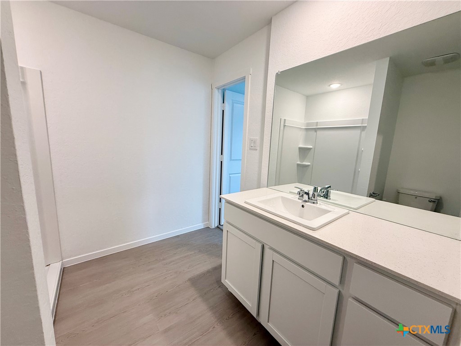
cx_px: 230
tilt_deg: -8.4
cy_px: 173
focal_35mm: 14
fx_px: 186
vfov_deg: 85.7
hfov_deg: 102.1
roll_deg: -3.3
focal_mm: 2.22
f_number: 2.2
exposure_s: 1/120
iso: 125
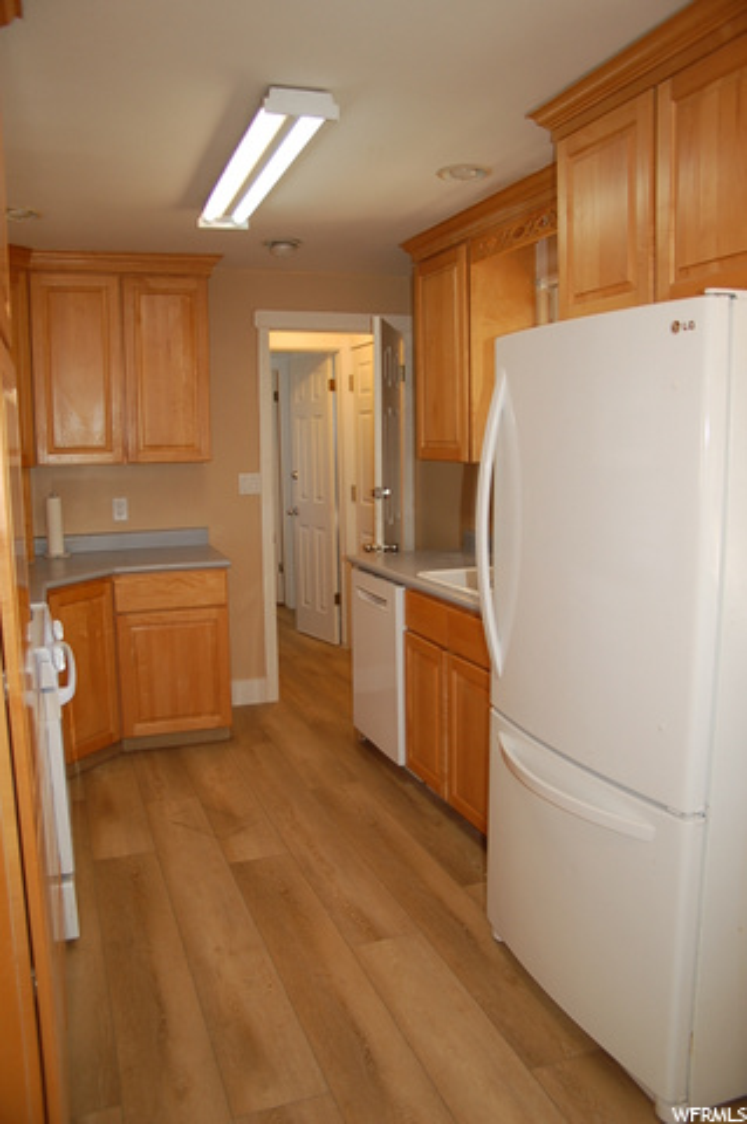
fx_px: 842
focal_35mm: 27
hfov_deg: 47.8
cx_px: 374
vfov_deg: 67.4
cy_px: 562
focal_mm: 18
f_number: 3.5
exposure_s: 1/60
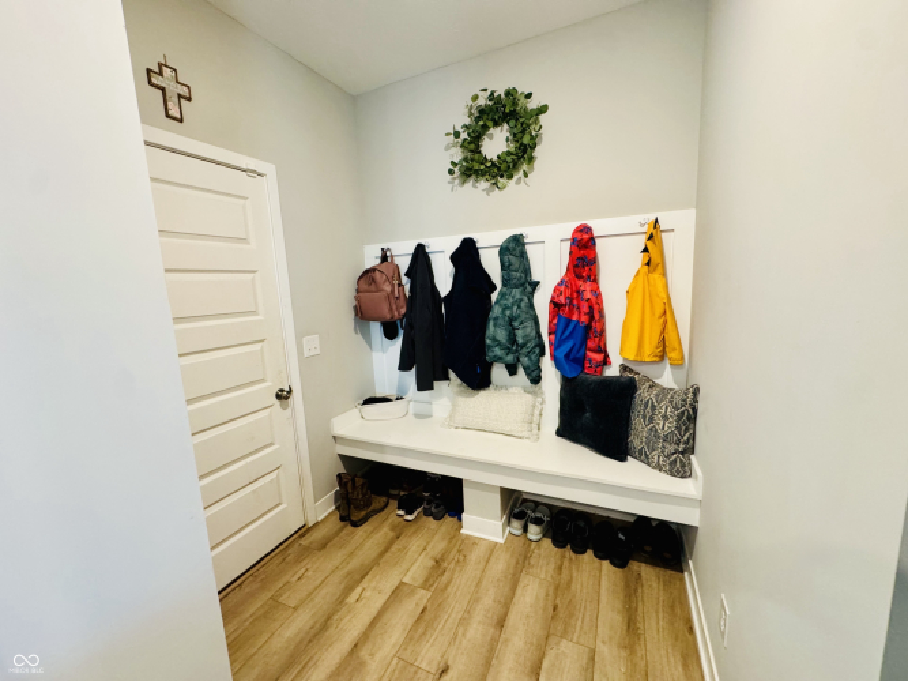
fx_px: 367
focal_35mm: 14
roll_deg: +3.3
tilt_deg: -9.8
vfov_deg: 85.7
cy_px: 340
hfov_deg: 102.1
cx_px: 454
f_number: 2.2
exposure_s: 1/60
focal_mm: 2.22
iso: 400
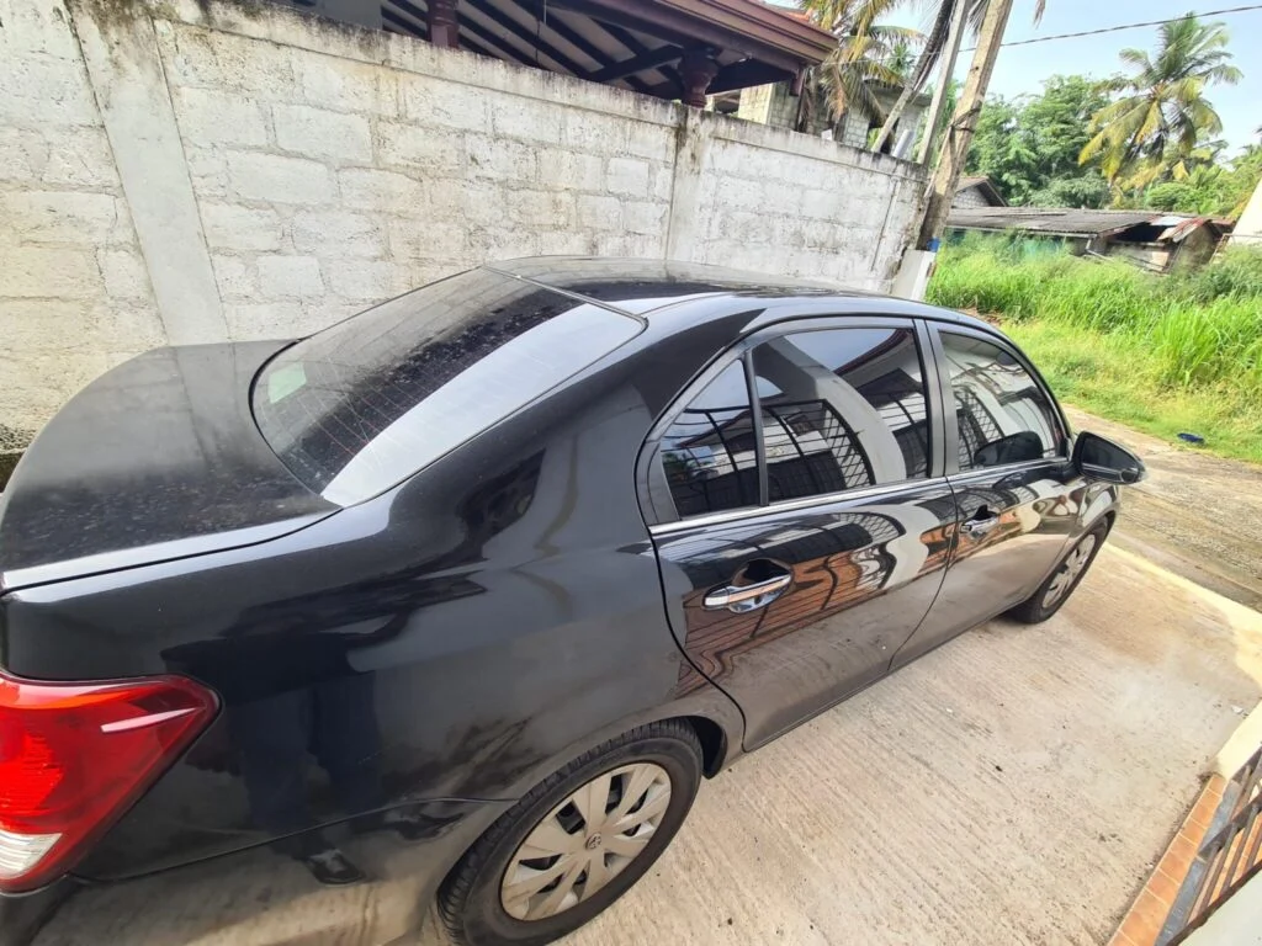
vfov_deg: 89.9
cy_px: 473
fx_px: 474
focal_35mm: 13
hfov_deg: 106.2
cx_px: 631
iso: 64
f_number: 2.2
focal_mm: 2.22
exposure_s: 1/278
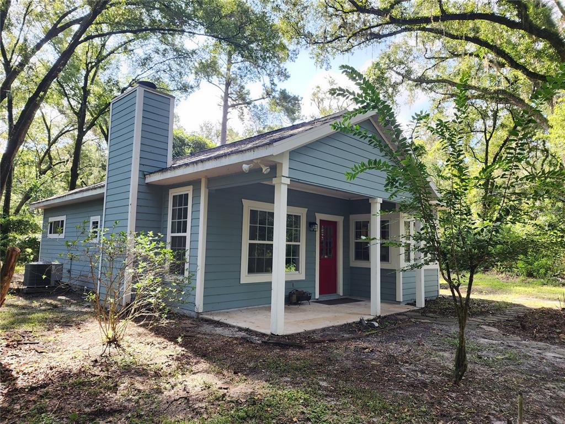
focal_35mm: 23
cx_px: 282
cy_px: 212
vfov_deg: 58.9
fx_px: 375
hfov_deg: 73.9
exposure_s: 1/180
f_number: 1.8
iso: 50
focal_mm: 6.4
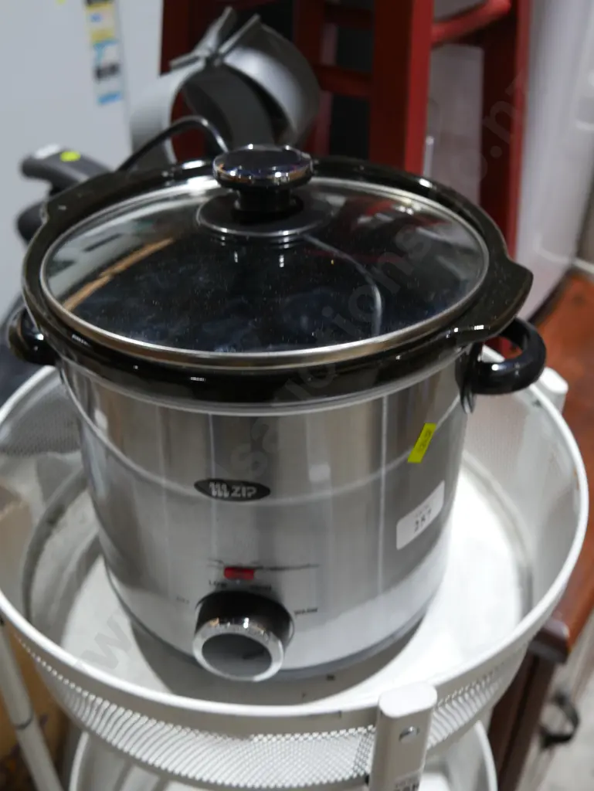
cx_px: 297
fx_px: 823
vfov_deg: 51.3
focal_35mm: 36
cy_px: 396
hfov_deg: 39.7
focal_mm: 18
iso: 250
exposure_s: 1/60
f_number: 4
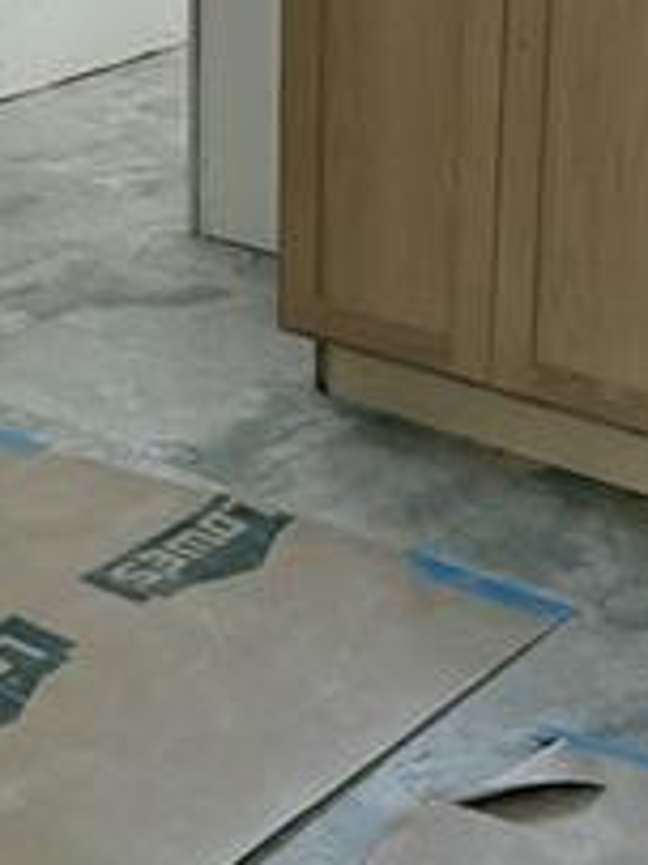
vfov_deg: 21.1
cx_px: -111
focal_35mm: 91
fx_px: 2274
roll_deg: +2.1
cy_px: 89
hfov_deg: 15.7
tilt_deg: -14.7
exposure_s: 1/60
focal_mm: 6.76
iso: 400
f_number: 1.78
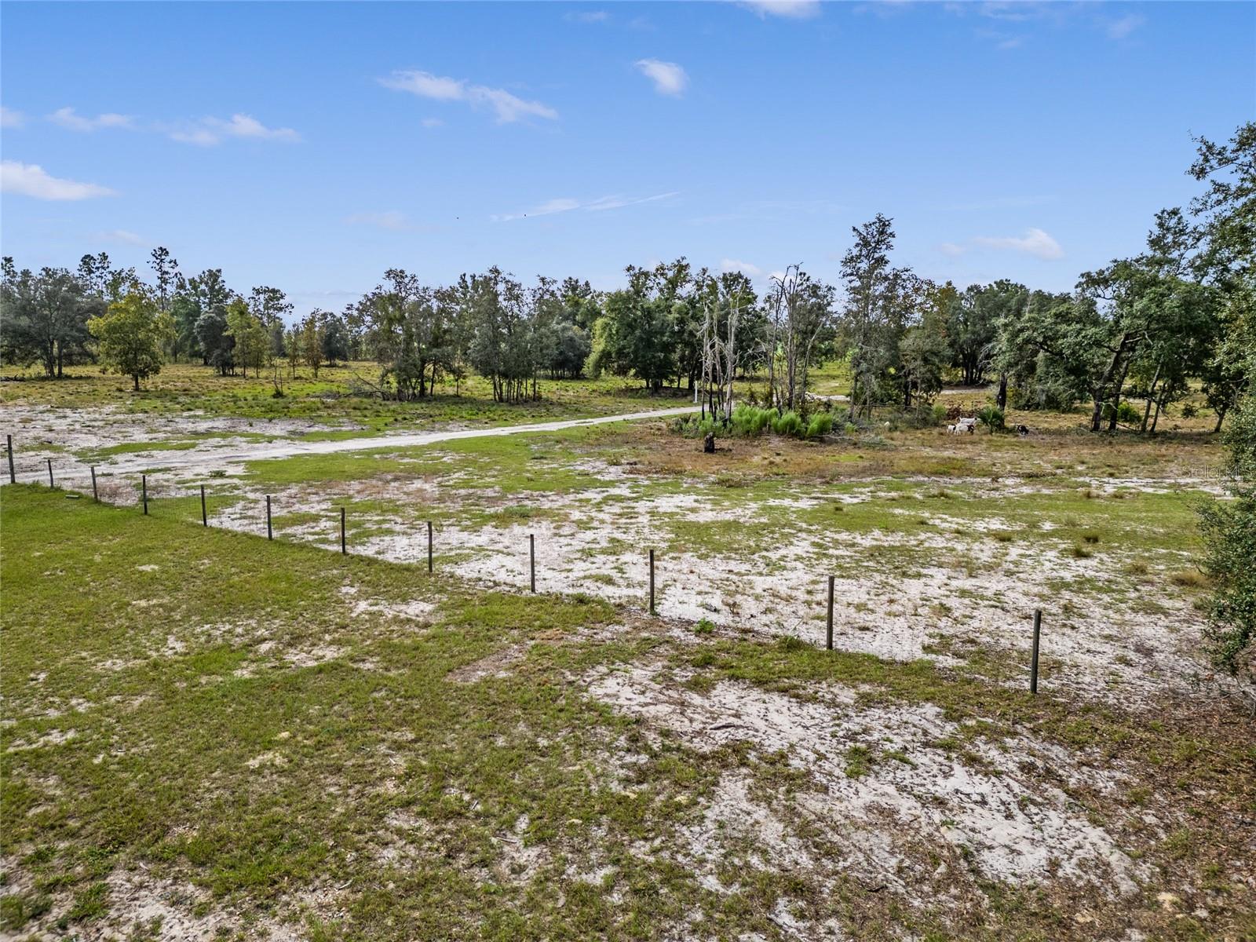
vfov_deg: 56.8
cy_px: 471
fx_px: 871
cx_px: 628
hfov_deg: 71.6
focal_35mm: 24
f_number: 1.7
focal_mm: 6.72
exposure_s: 1/5000
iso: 140
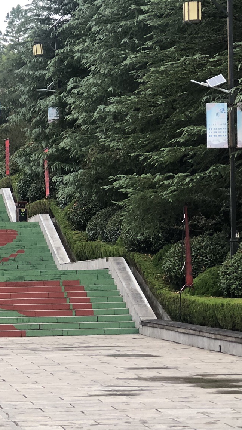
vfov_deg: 19.8
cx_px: -91
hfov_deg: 10.9
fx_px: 1232
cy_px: 234
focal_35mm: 108
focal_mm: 6.6
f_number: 2.8
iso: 100
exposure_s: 1/120
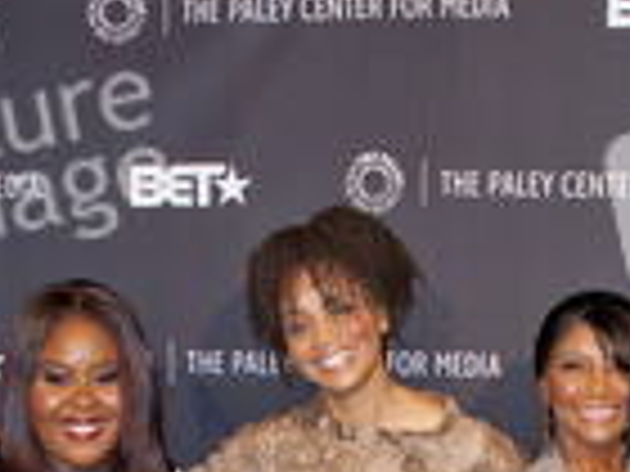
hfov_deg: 29.2
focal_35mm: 66
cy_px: 854
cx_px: 430
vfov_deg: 17.8
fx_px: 1201
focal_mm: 24
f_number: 4
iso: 640
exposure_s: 1/400
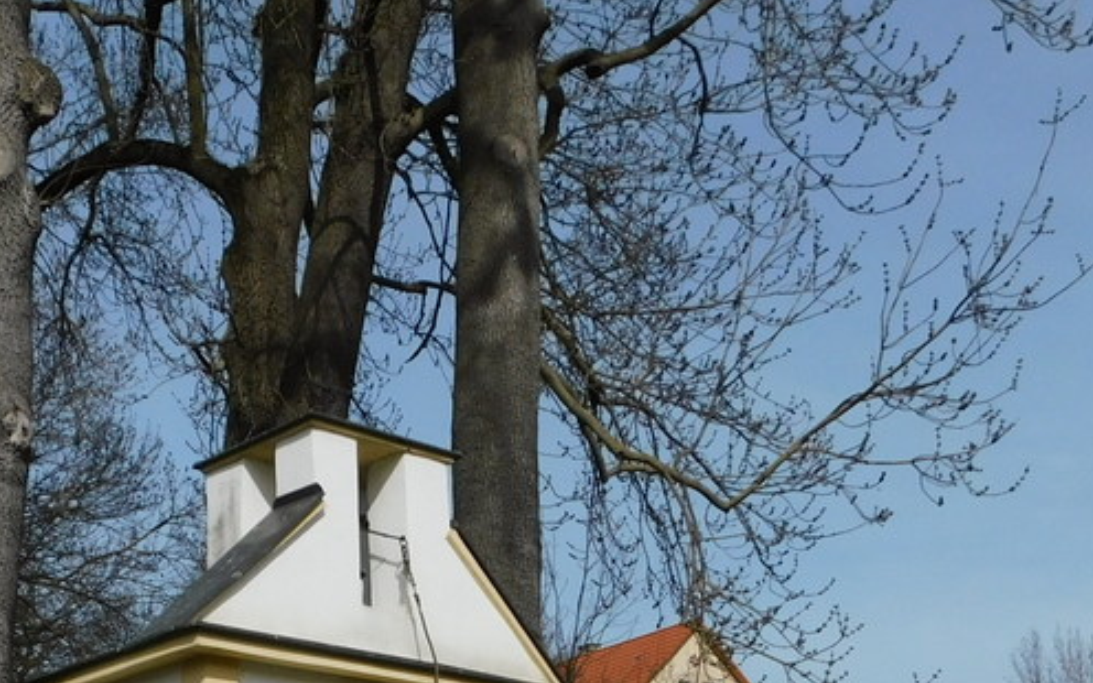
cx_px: 315
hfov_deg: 34.0
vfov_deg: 20.8
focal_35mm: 59
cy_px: 776
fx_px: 1757
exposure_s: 1/800
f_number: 6
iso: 125
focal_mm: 4
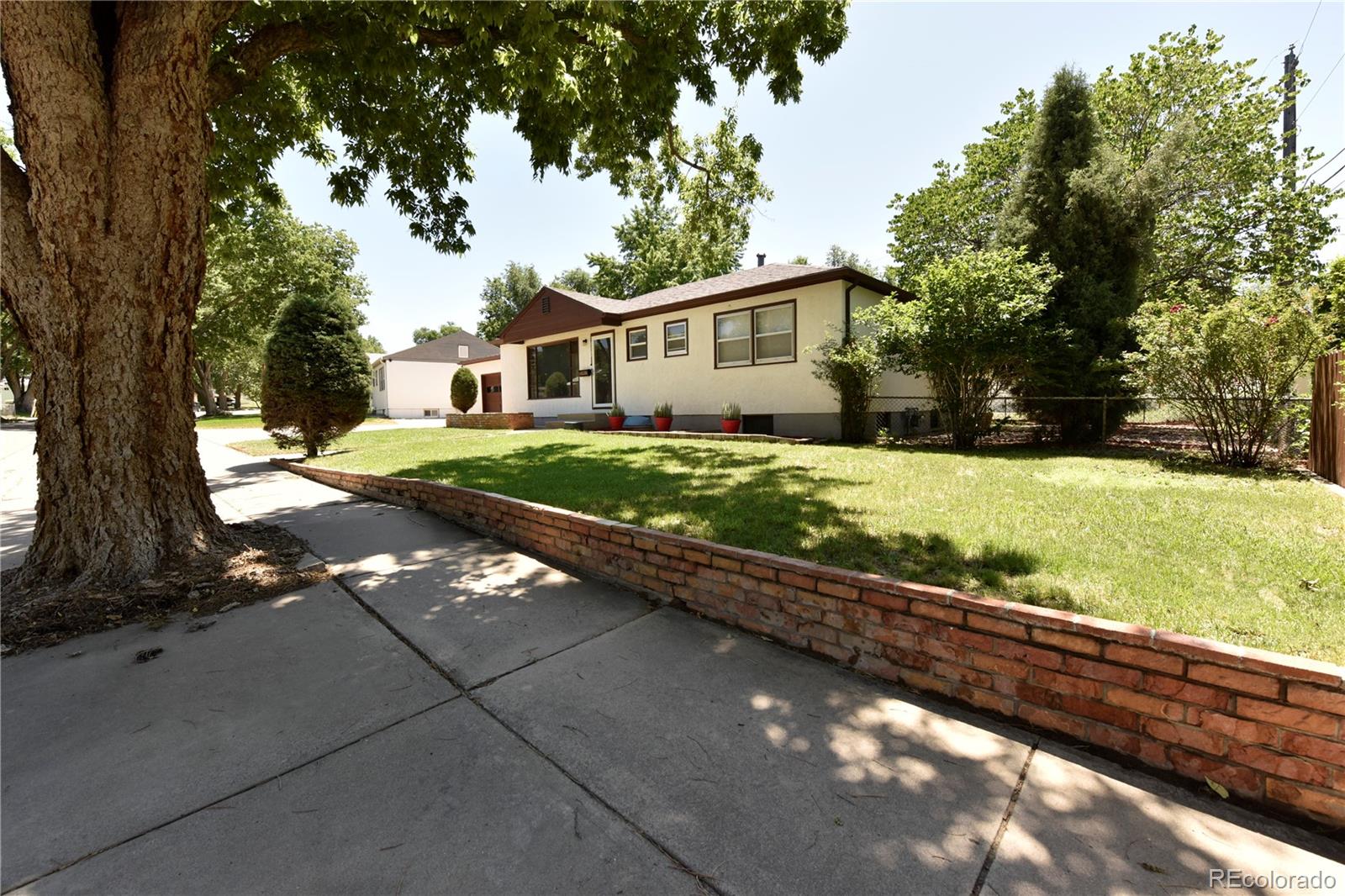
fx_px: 523
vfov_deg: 81.2
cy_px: 448
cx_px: 672
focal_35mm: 14
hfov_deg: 104.3
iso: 400
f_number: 10
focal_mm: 14
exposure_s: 1/250
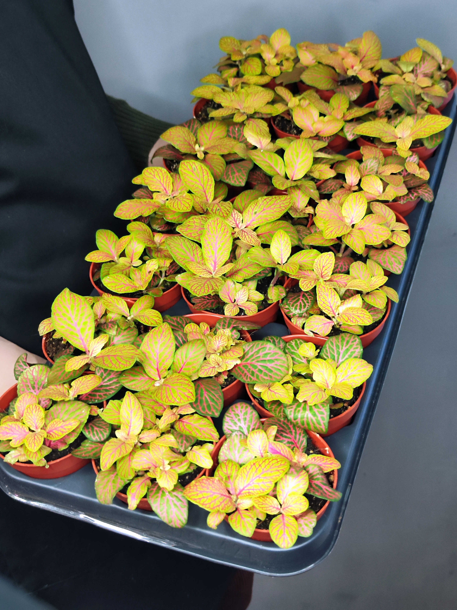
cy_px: 305
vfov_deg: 73.9
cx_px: 228
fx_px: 405
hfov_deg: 58.9
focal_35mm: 23
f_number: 1.69
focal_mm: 7.01
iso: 1801
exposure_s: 1/50
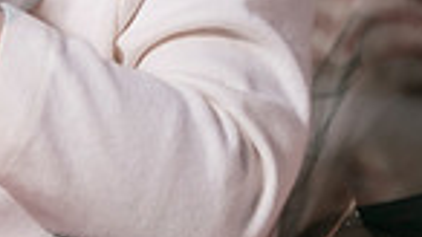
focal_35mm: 291
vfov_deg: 4.1
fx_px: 3255
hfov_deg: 7.3
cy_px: -276
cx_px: -231
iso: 100
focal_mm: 70
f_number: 2.8
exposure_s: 1/125
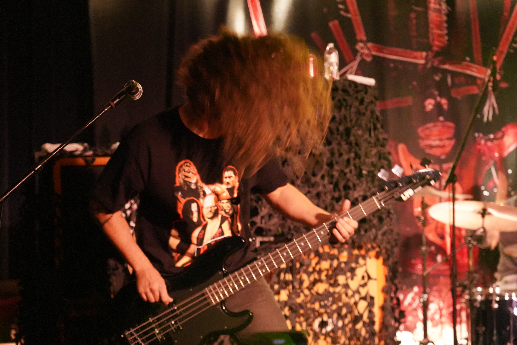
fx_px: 933
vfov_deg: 20.9
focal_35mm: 65
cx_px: 258
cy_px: 172
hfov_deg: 31.0
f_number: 4
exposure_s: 1/50
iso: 12800
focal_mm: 65
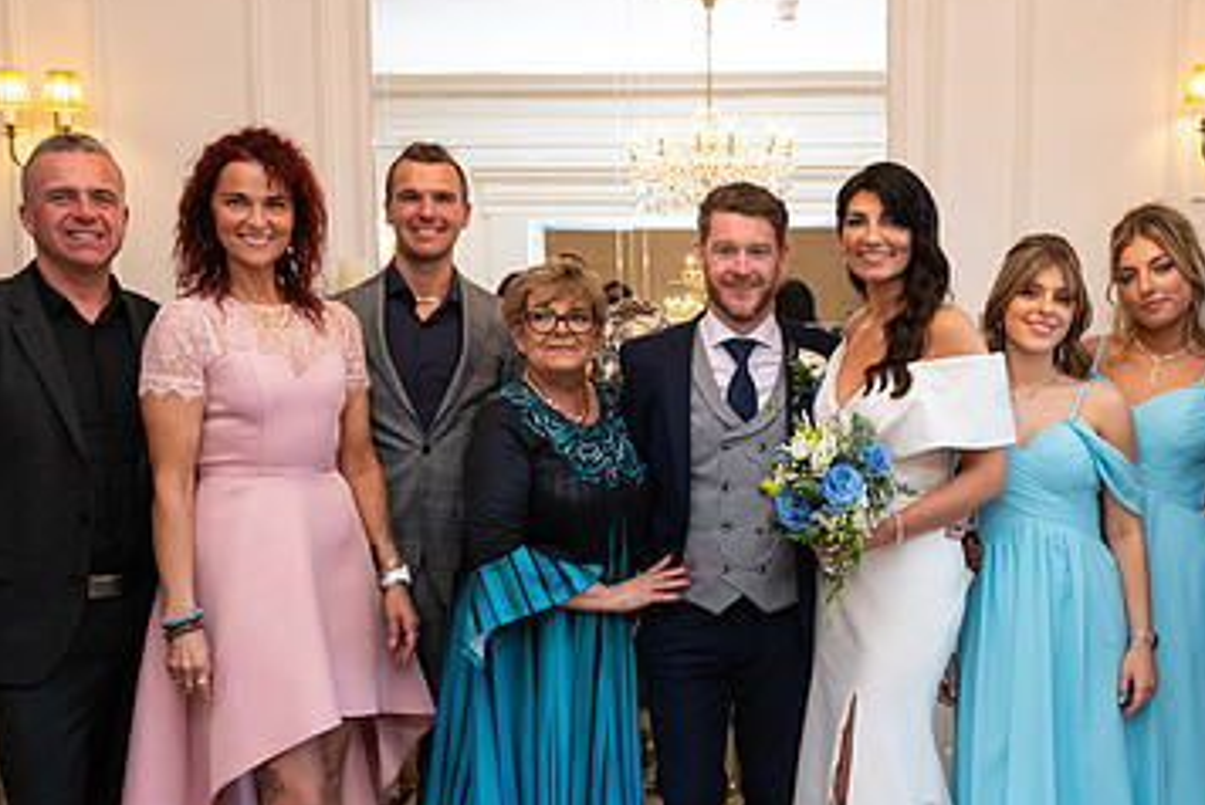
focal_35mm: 41
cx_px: 751
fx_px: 1373
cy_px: 577
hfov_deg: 47.0
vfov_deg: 32.2
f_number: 5
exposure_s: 1/160
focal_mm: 24
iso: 640
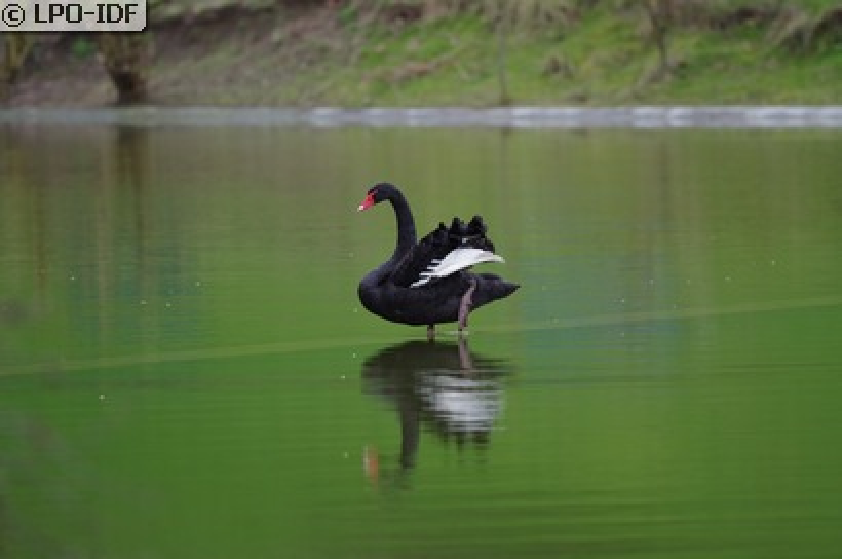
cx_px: 421
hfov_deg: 4.6
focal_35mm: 450
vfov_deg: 3.0
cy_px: 280
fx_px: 10508
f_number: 4
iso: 400
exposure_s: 1/160
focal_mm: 300
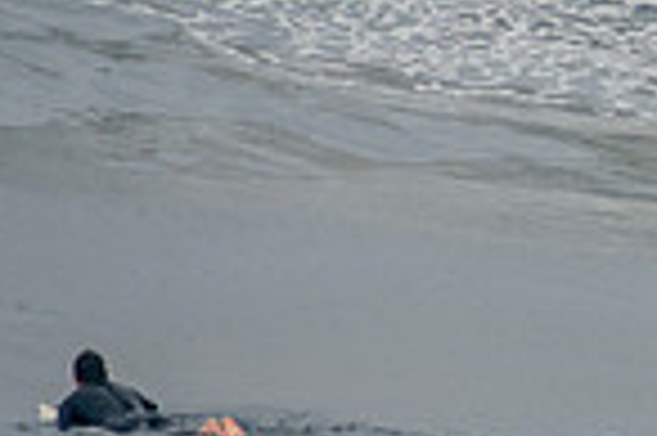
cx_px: 1148
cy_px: -227
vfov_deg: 0.6
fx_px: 43568
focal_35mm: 2390
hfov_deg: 0.9
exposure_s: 1/1250
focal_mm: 400
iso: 320
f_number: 5.6
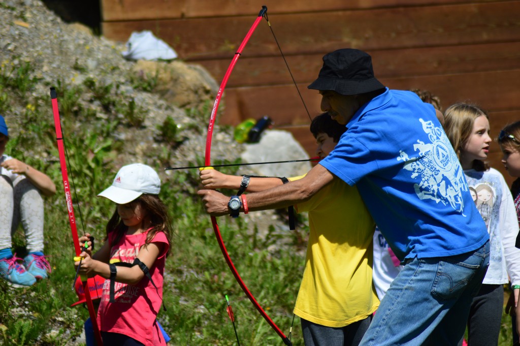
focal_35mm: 300
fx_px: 4330
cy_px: 173
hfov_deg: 6.9
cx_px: 260
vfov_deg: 4.6
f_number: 4.8
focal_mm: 200
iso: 100
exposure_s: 1/1000
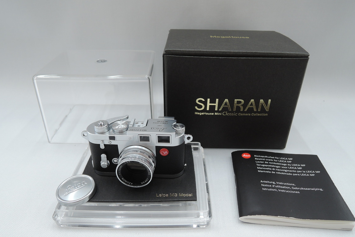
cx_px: 182
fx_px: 256
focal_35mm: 26
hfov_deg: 69.4
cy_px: 120
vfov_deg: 49.6
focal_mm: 5.1
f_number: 2.8
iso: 80
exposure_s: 1/30
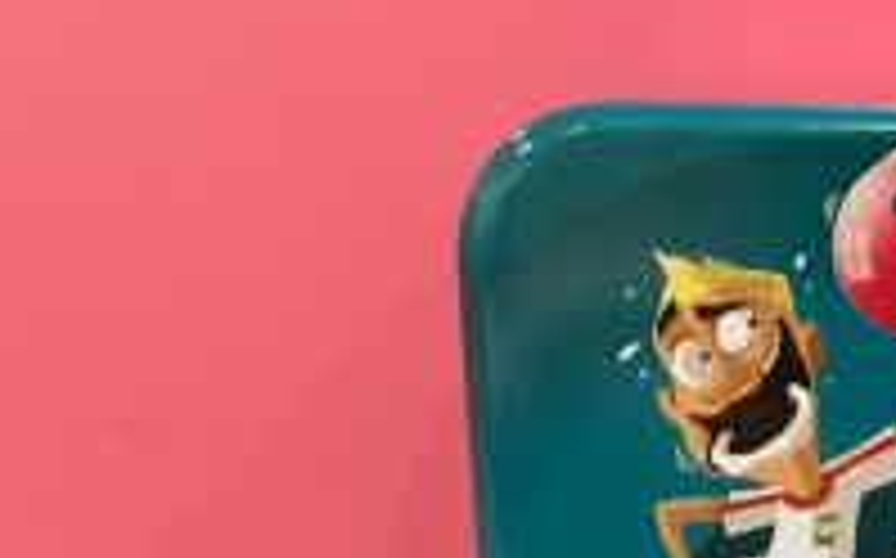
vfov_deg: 12.6
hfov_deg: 19.8
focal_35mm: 99
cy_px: 819
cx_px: 1054
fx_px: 2415
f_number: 2.4
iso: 250
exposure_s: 1/17
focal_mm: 3.3
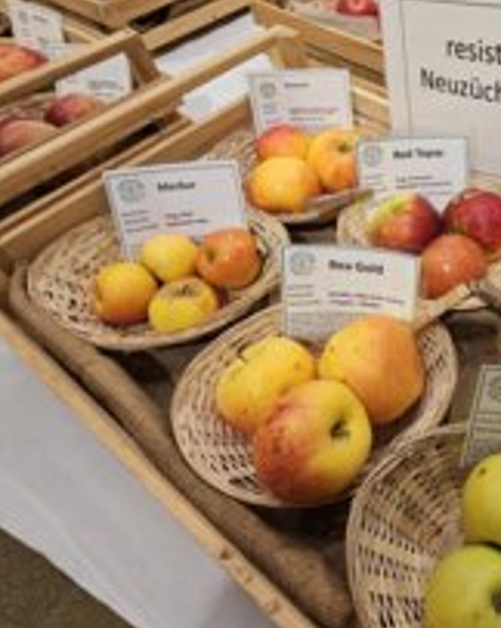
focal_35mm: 25
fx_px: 464
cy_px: 210
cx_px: 461
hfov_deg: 49.7
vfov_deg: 66.4
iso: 125
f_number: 2.2
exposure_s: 1/71
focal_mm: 2.2
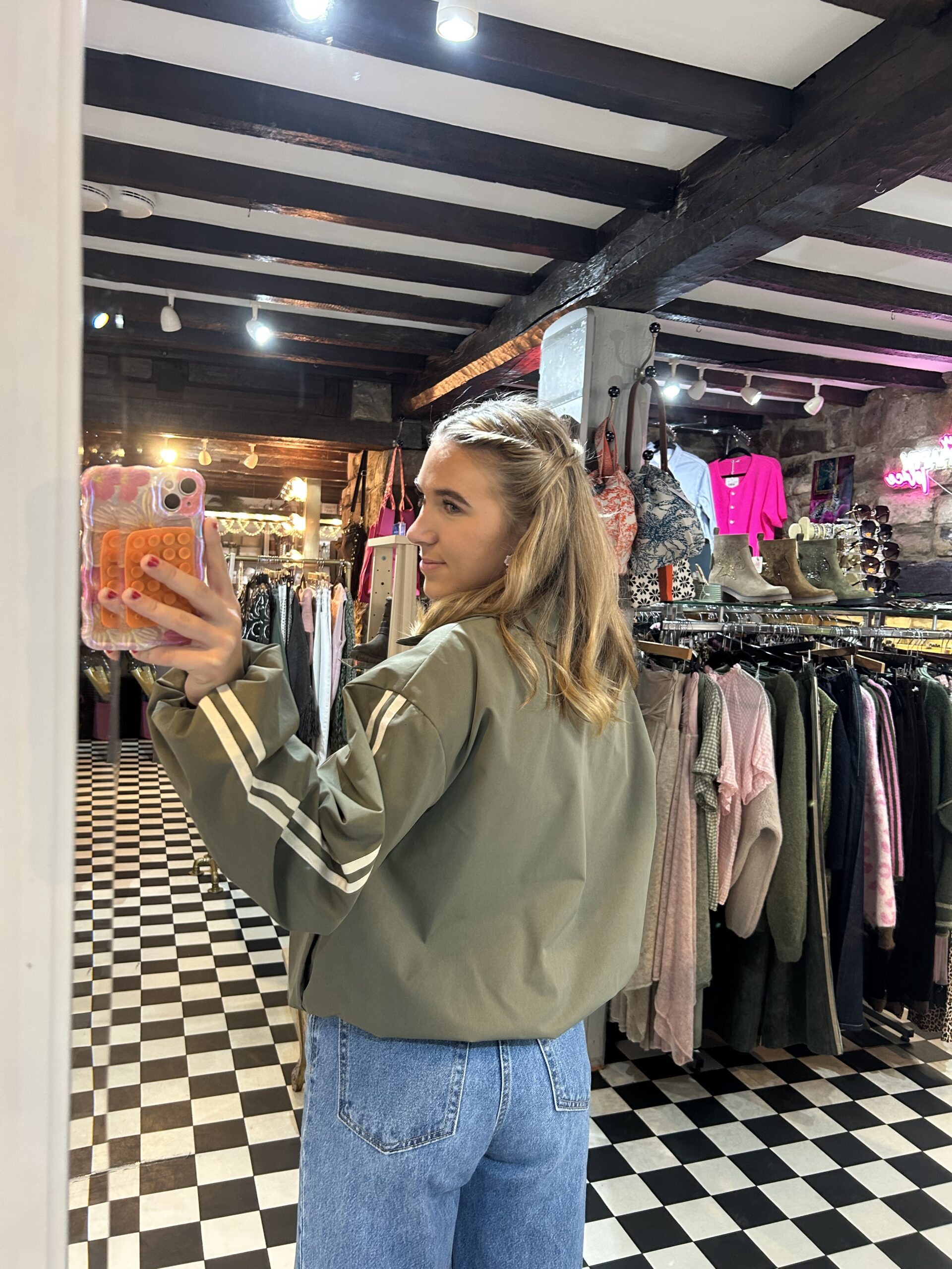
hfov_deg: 53.1
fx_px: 953
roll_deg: -5.3
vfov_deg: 67.3
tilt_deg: -10.2
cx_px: 476
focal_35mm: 26
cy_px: 634
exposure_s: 1/50
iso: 200
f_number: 1.5
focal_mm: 5.7
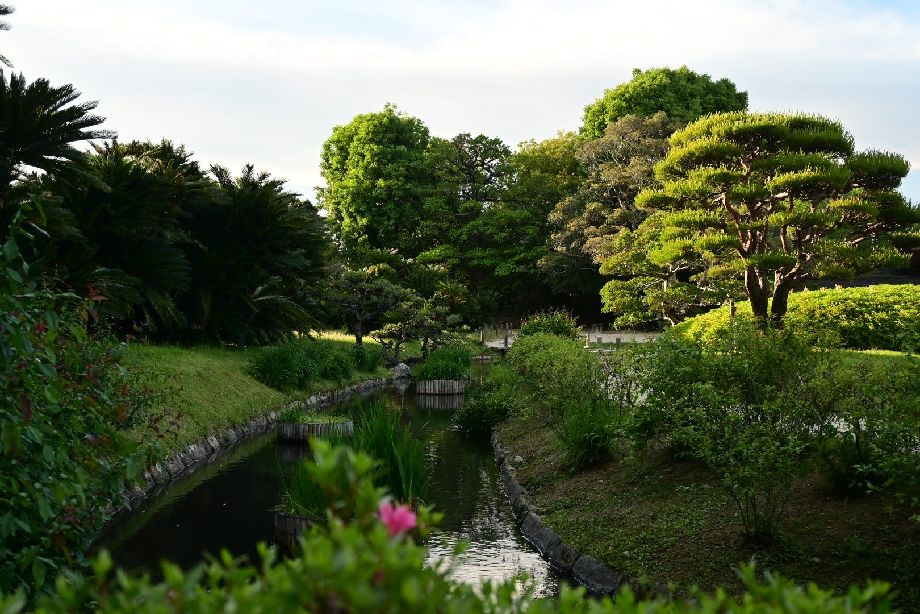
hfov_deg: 49.6
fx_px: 997
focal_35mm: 39
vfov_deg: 34.2
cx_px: 460
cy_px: 307
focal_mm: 26
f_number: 5
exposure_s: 1/1000
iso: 500
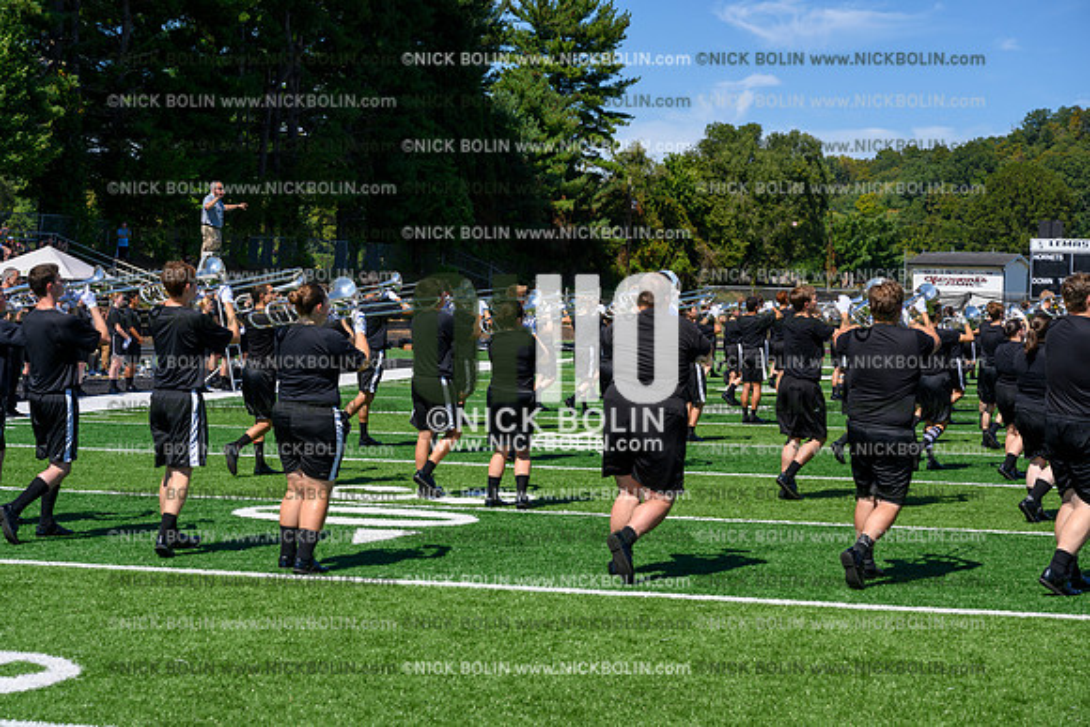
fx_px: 2120
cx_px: 545
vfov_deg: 19.5
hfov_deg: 28.8
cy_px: 364
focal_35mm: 70
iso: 160
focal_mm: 70
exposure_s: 1/640
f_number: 8
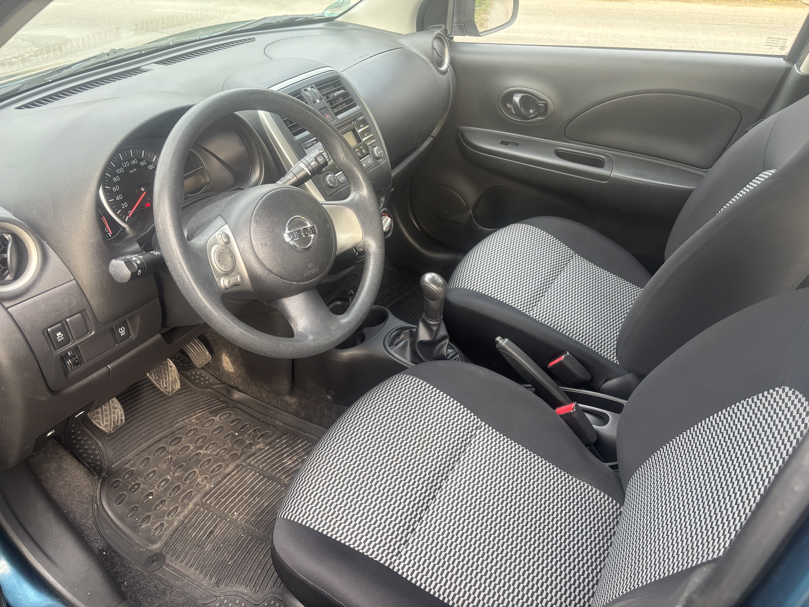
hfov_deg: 67.3
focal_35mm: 26
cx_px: 404
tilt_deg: -32.2
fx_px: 608
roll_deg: +0.5
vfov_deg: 53.1
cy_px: 304
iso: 125
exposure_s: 1/71
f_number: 1.6
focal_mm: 5.96
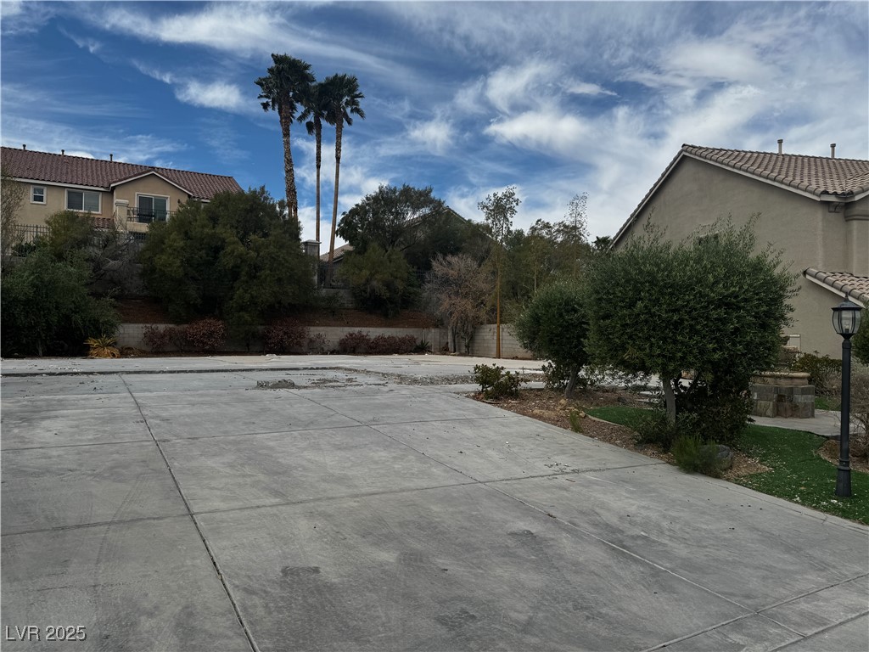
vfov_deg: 56.8
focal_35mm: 24
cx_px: 434
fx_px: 602
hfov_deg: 71.6
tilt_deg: +0.8
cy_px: 326
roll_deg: -0.2
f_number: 1.78
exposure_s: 1/5814
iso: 80
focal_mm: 6.76
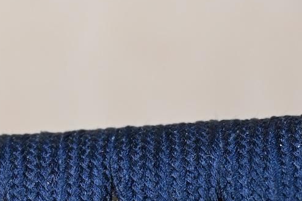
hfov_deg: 4.8
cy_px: 257
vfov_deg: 3.2
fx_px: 3632
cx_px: 18
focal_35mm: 433
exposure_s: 1/2
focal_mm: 102
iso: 100
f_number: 5.6
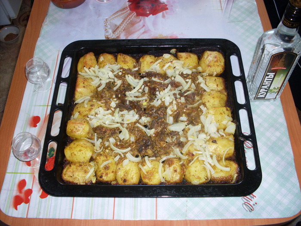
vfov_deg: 37.7
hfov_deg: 49.0
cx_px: 150
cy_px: 113
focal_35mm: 38
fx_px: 330
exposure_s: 1/45
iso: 100
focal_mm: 6.3
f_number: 2.8
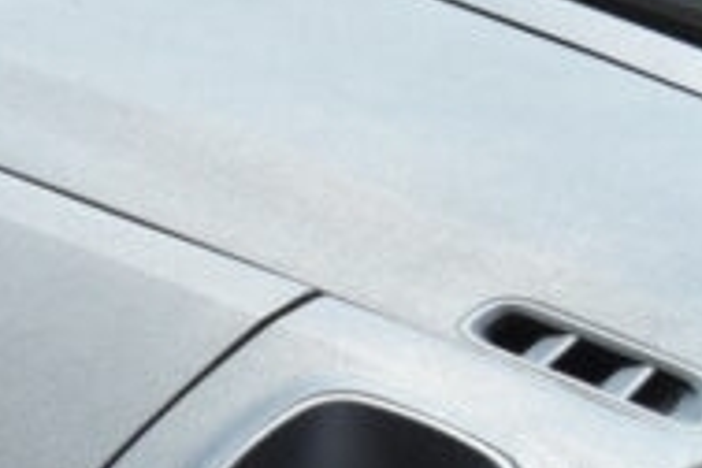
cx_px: -806
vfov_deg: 6.9
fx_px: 3802
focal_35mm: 195
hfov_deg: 9.7
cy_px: 721
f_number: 3.8
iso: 1600
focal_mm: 24
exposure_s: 1/2500
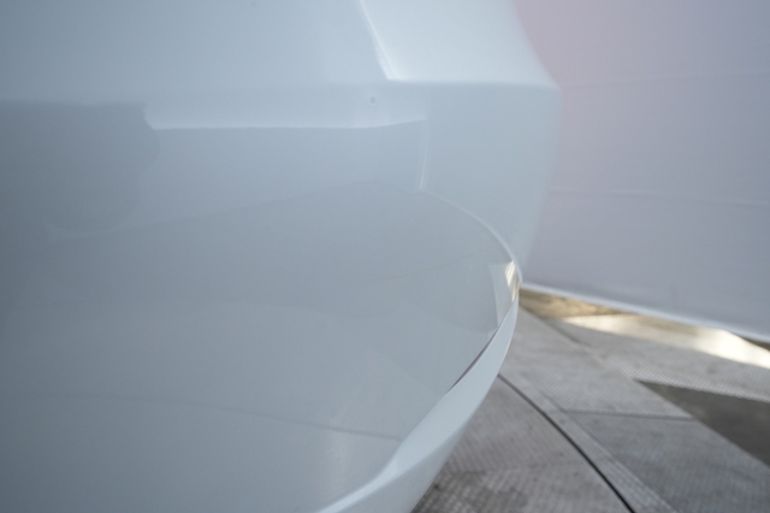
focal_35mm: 28
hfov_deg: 65.5
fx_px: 599
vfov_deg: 46.4
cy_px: 256
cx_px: 385
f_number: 5.6
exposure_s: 1/100
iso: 1250
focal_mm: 28
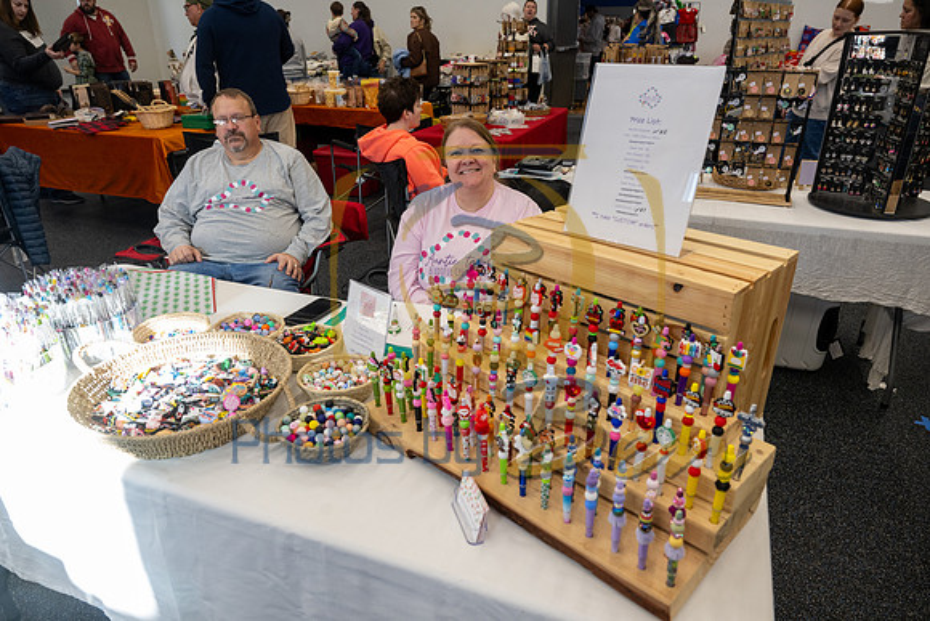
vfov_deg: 53.2
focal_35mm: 24
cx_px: 465
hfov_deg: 73.7
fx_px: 620
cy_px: 310
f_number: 5.6
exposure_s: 1/125
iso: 1250
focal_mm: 24
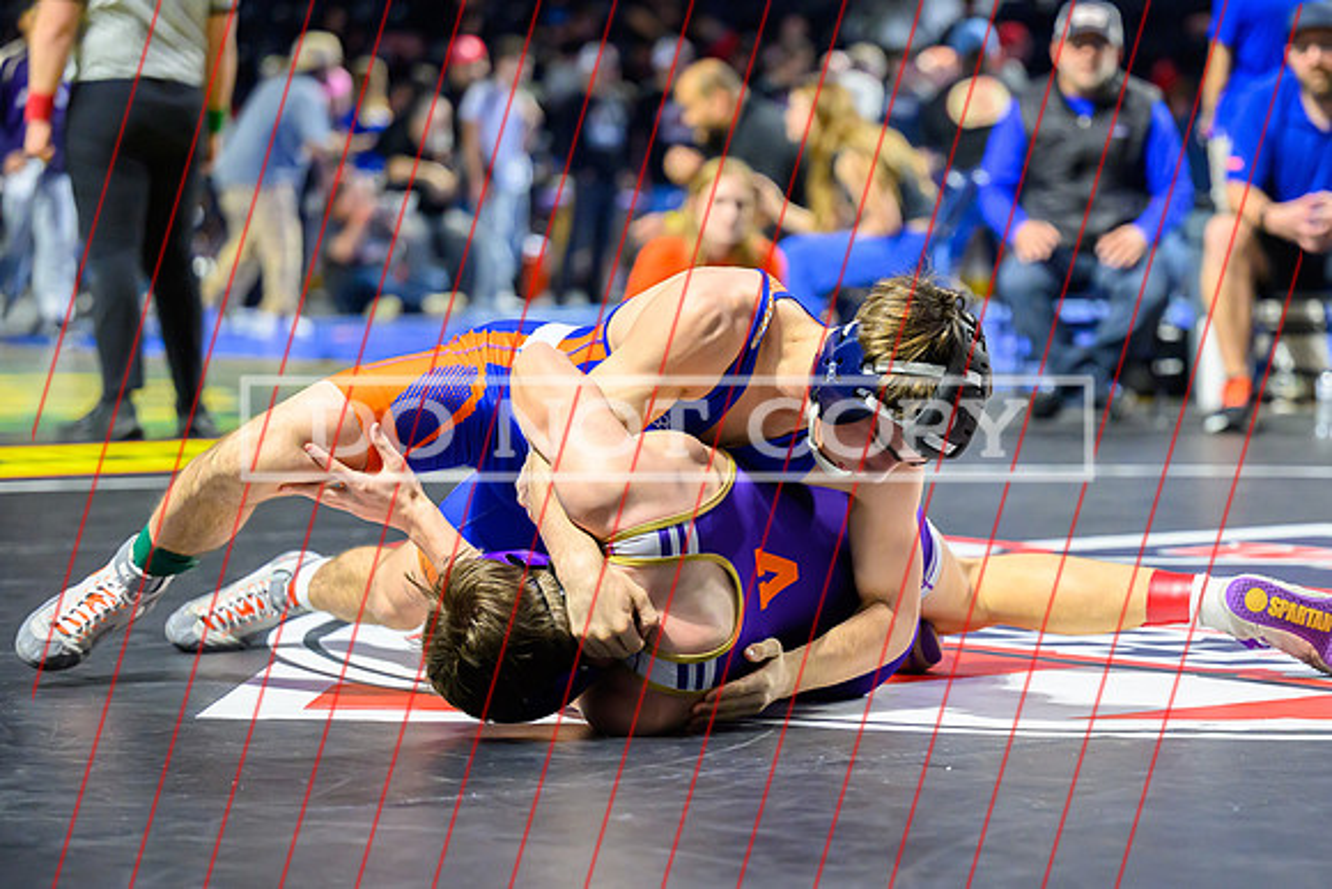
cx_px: 857
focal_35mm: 127
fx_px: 4685
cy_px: 573
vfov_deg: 10.8
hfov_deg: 16.2
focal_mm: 95
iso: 4000
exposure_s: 1/640
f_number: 2.8
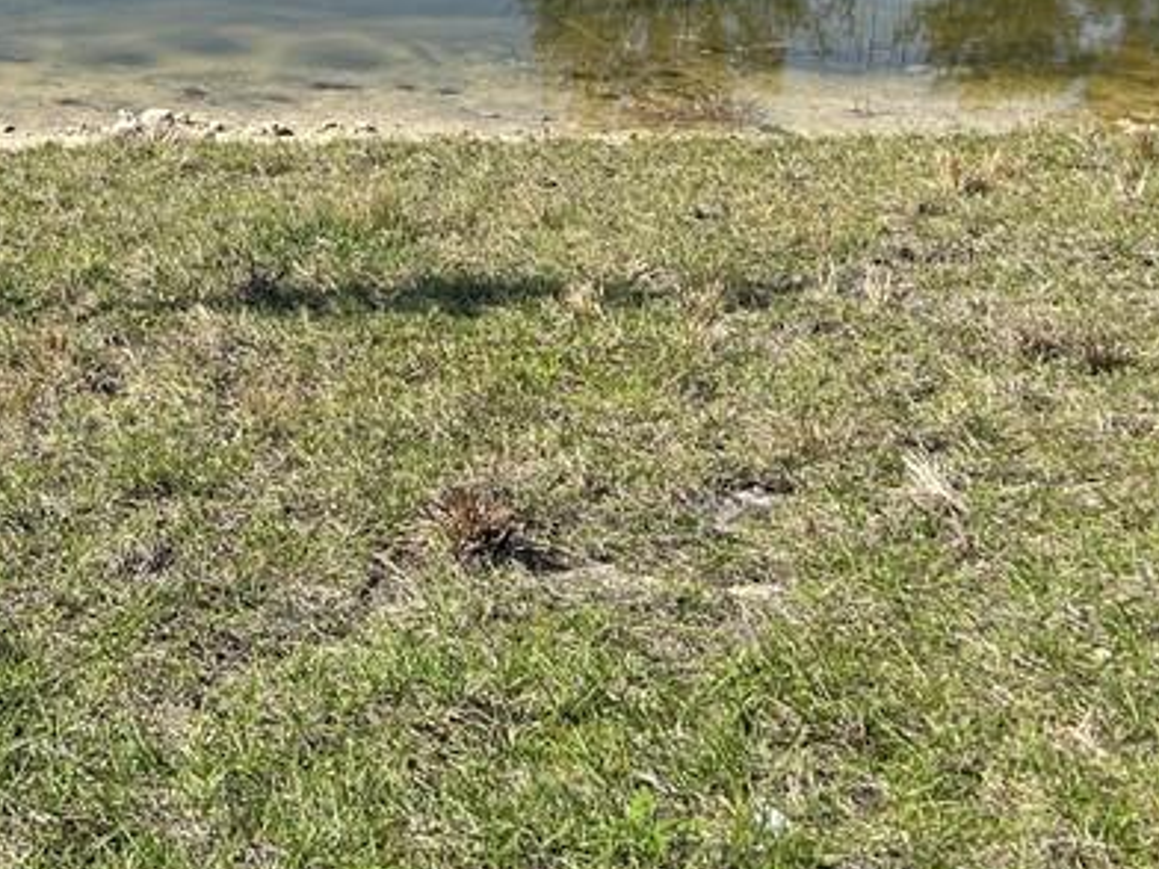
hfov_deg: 26.5
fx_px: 2277
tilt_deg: -11.8
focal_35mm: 68
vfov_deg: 20.2
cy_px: -174
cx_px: -80
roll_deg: -0.4
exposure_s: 1/3571
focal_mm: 5.7
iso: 50
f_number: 1.5
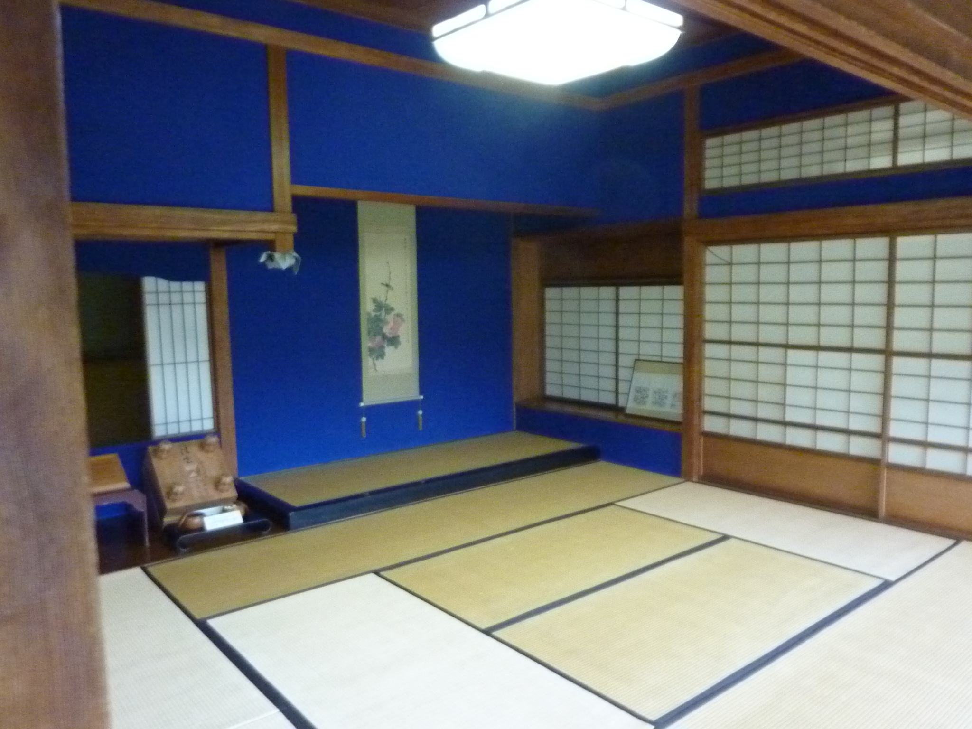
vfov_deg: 54.9
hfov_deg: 69.4
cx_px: 486
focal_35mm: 25
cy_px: 364
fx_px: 702
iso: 800
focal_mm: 4.1
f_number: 3.3
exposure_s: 1/30
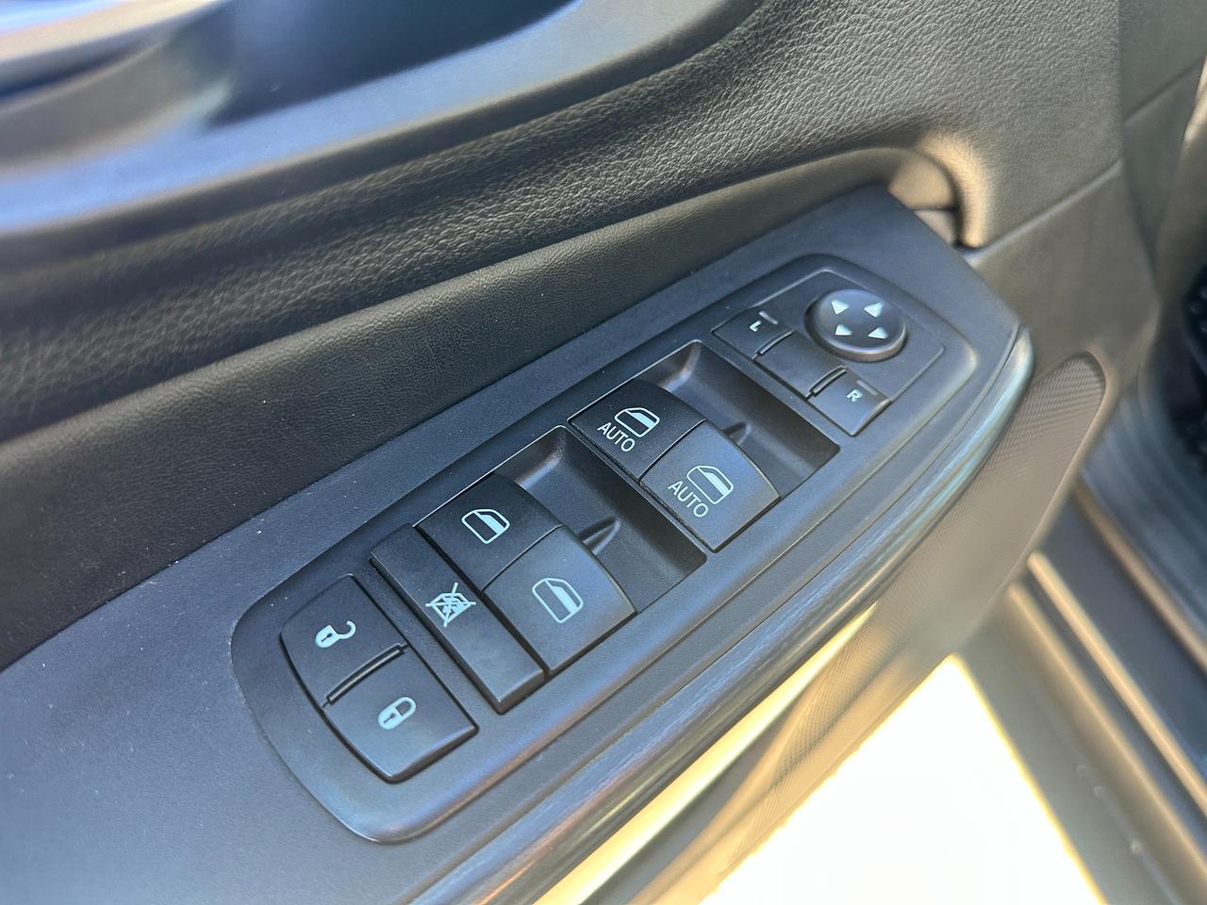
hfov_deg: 71.6
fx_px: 837
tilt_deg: -52.1
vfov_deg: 56.8
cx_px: 604
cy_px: 452
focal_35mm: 24
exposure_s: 1/121
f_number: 1.78
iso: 200
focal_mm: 6.86
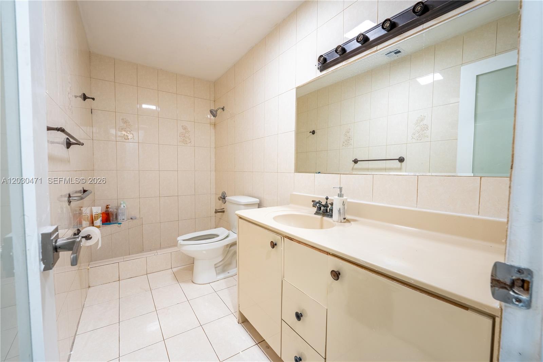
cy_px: 181
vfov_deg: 81.2
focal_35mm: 14
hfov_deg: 104.3
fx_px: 211
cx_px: 272
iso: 250
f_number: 9
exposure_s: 1/250
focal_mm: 14
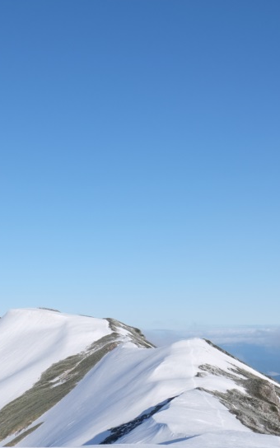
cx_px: 31
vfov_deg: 36.5
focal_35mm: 55
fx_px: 672
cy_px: 298
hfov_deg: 23.0
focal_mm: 16
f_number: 7.1
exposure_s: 1/420
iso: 200
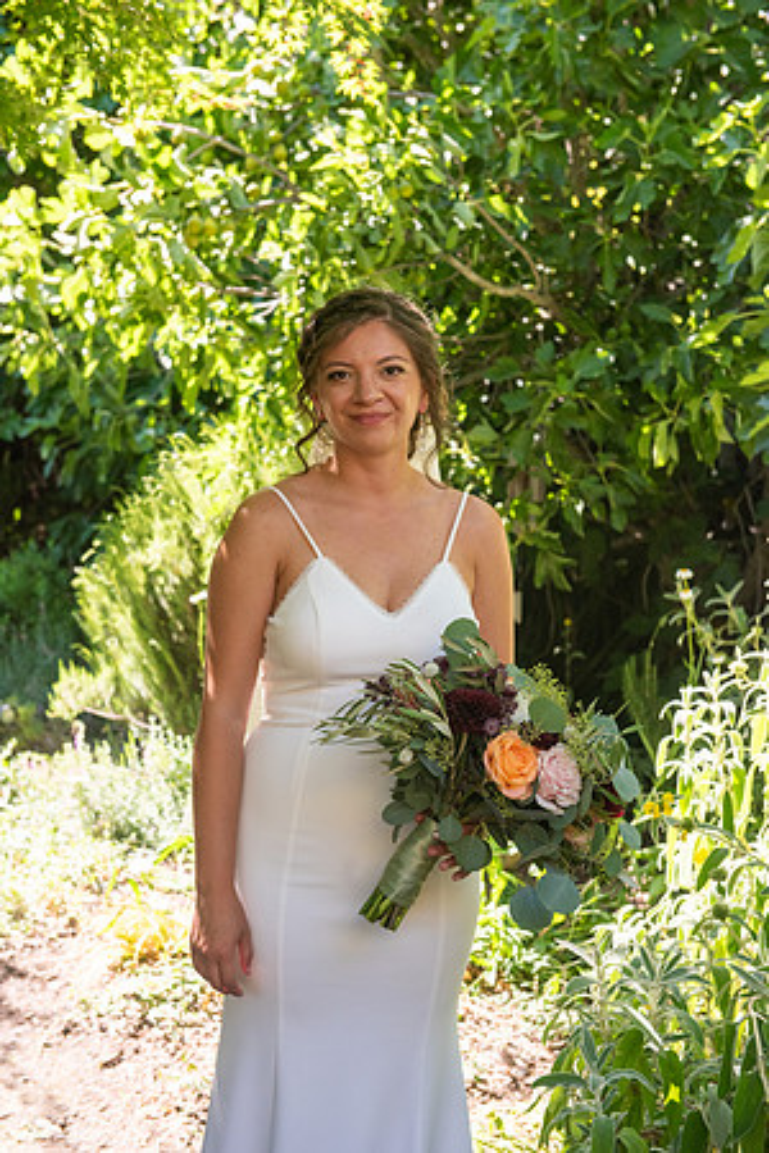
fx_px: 1858
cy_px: 576
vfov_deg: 34.5
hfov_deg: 23.4
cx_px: 384
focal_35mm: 58
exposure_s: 1/500
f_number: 5
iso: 640
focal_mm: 58
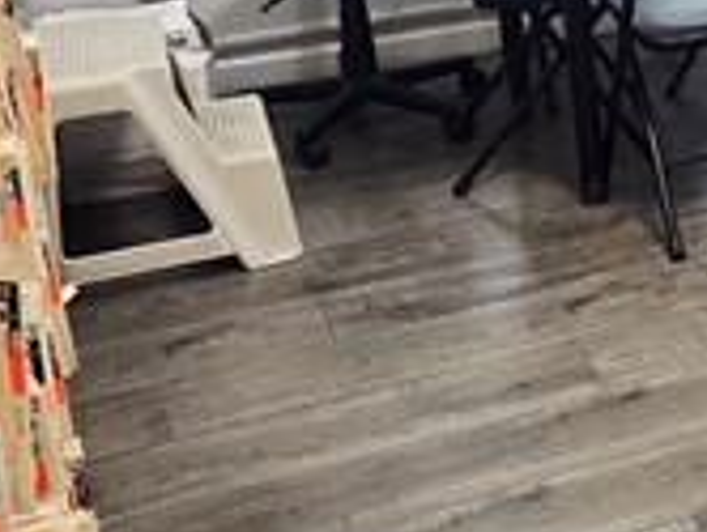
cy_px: 38
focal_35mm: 80
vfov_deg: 18.1
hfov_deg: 21.1
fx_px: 1636
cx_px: 1018
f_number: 2.2
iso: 160
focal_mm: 2.2
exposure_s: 1/60.2
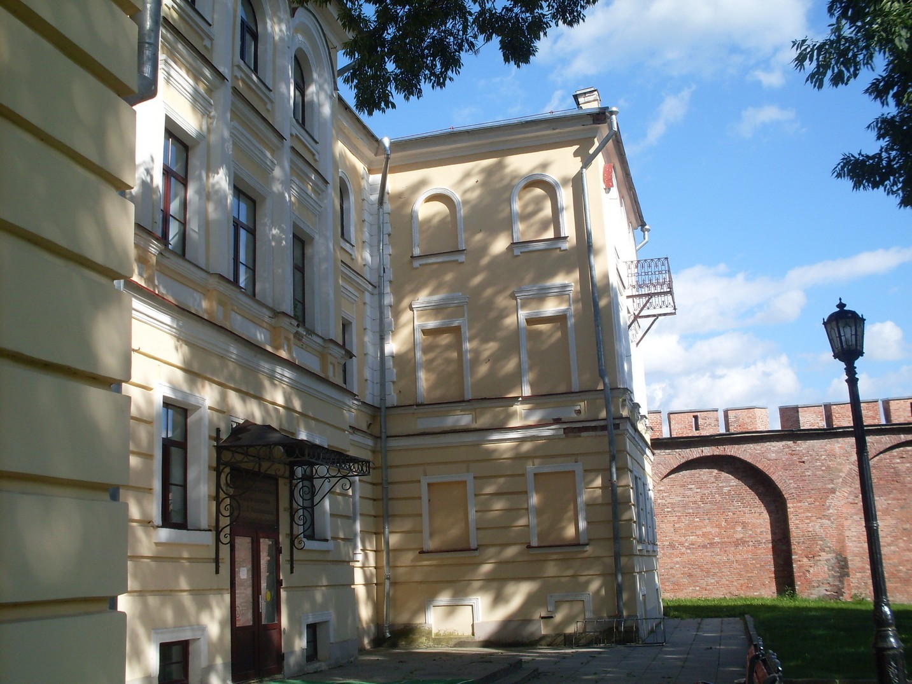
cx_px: 456
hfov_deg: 49.0
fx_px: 1001
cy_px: 342
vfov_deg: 37.7
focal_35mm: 38
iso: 80
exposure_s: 1/180
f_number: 8.4
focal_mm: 6.3
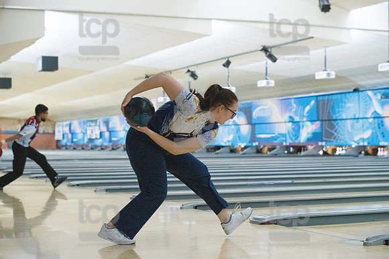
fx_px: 757
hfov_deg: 28.8
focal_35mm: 70
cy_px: 130
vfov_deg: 19.5
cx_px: 194
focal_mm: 70
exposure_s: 1/1000
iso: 10000
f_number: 4
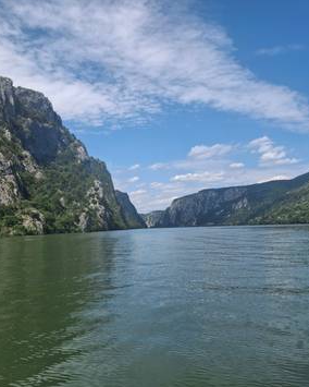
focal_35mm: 33
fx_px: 377
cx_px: 151
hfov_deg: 44.5
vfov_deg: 54.2
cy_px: 195
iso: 25
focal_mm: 4.69
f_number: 1.8
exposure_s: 1/926
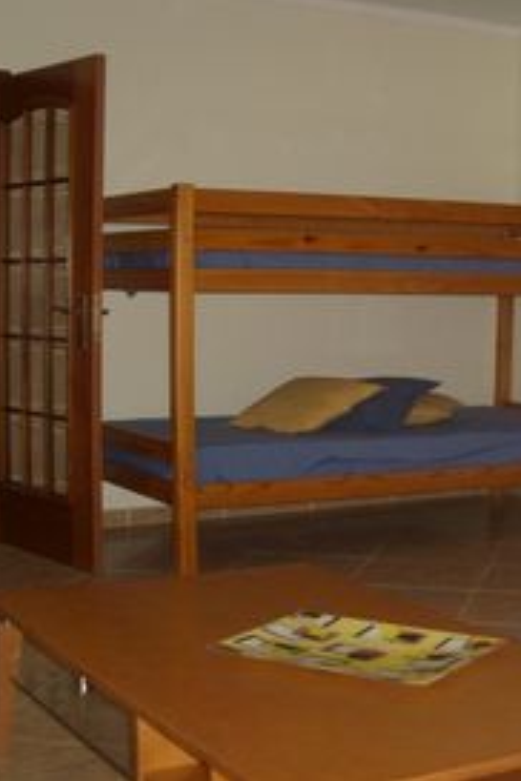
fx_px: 1064
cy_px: 389
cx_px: 504
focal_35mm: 49
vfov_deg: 40.3
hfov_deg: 26.3
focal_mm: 5.8
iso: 100
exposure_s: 1/60
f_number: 2.6
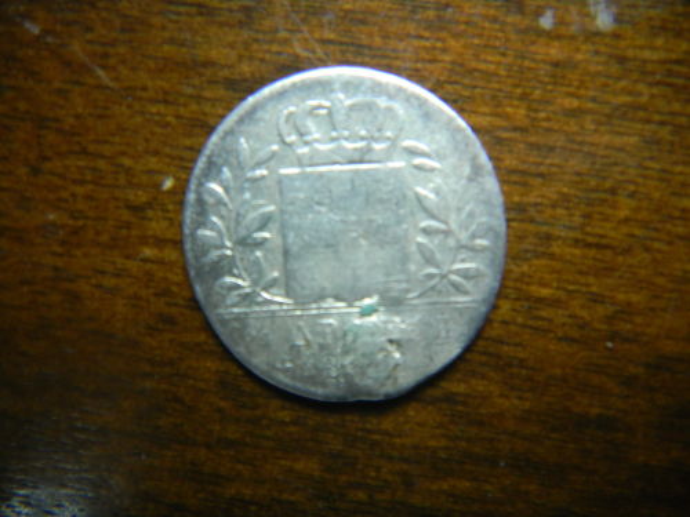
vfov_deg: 48.2
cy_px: 258
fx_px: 578
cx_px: 345
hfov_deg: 61.7
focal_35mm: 29
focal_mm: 5.3
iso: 200
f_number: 3.9
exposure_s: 1/66.2
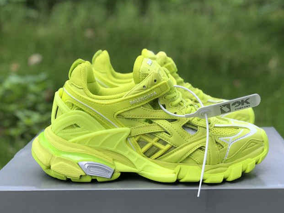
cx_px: 151
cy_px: 117
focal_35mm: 62
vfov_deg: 23.6
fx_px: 508
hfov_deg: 31.2
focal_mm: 6
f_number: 2.4
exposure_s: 1/219
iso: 16
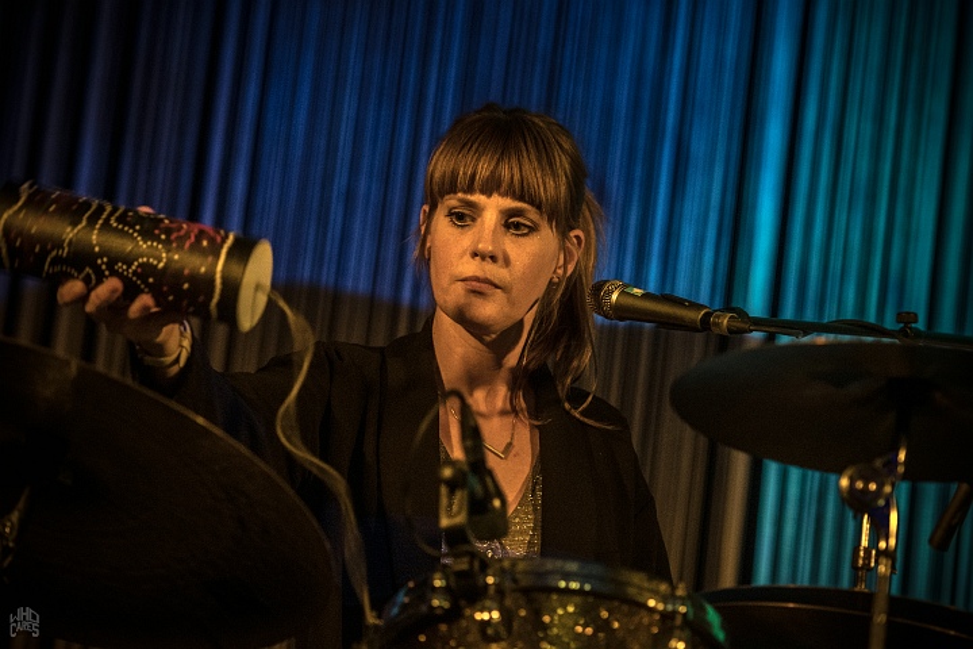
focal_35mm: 202
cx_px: 486
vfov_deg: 6.8
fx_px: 5473
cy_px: 324
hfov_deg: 10.2
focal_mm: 135
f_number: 2.8
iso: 2500
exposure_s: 1/80
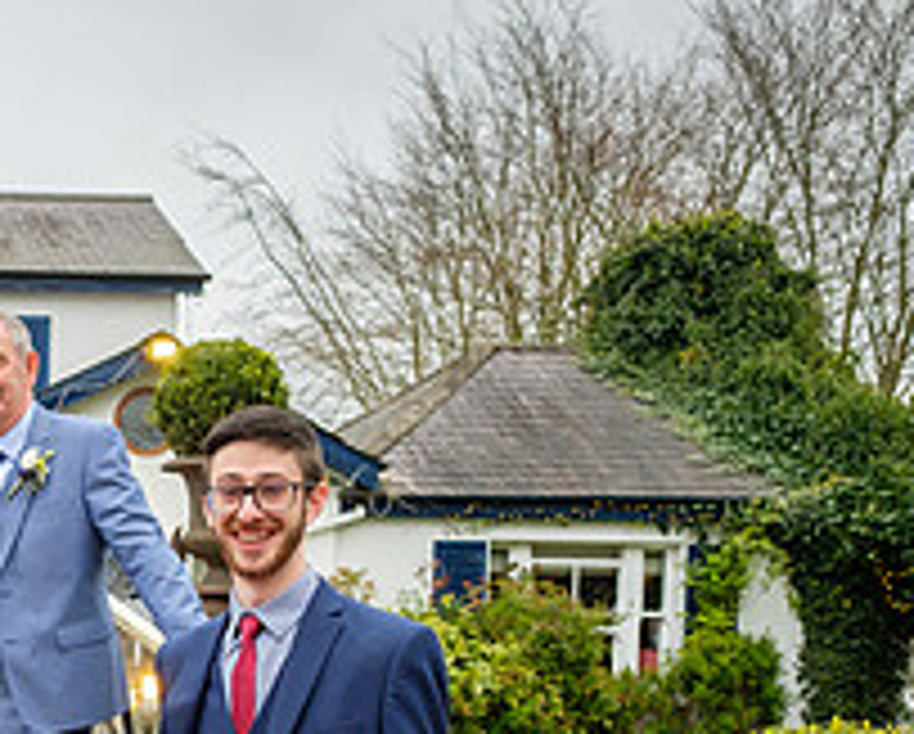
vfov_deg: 21.7
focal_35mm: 67
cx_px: -328
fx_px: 1815
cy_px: 800
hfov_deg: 24.1
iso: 400
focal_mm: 16
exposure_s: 1/125
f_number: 4
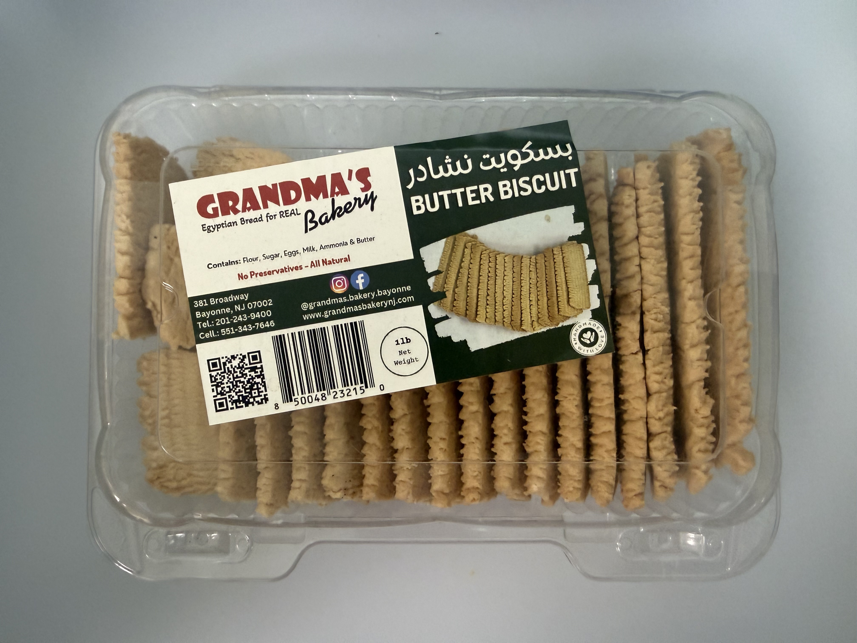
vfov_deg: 56.8
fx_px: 594
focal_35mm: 24
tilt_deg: -86.0
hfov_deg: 71.6
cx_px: 428
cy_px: 322
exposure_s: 1/60
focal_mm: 2.22
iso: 250
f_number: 2.2
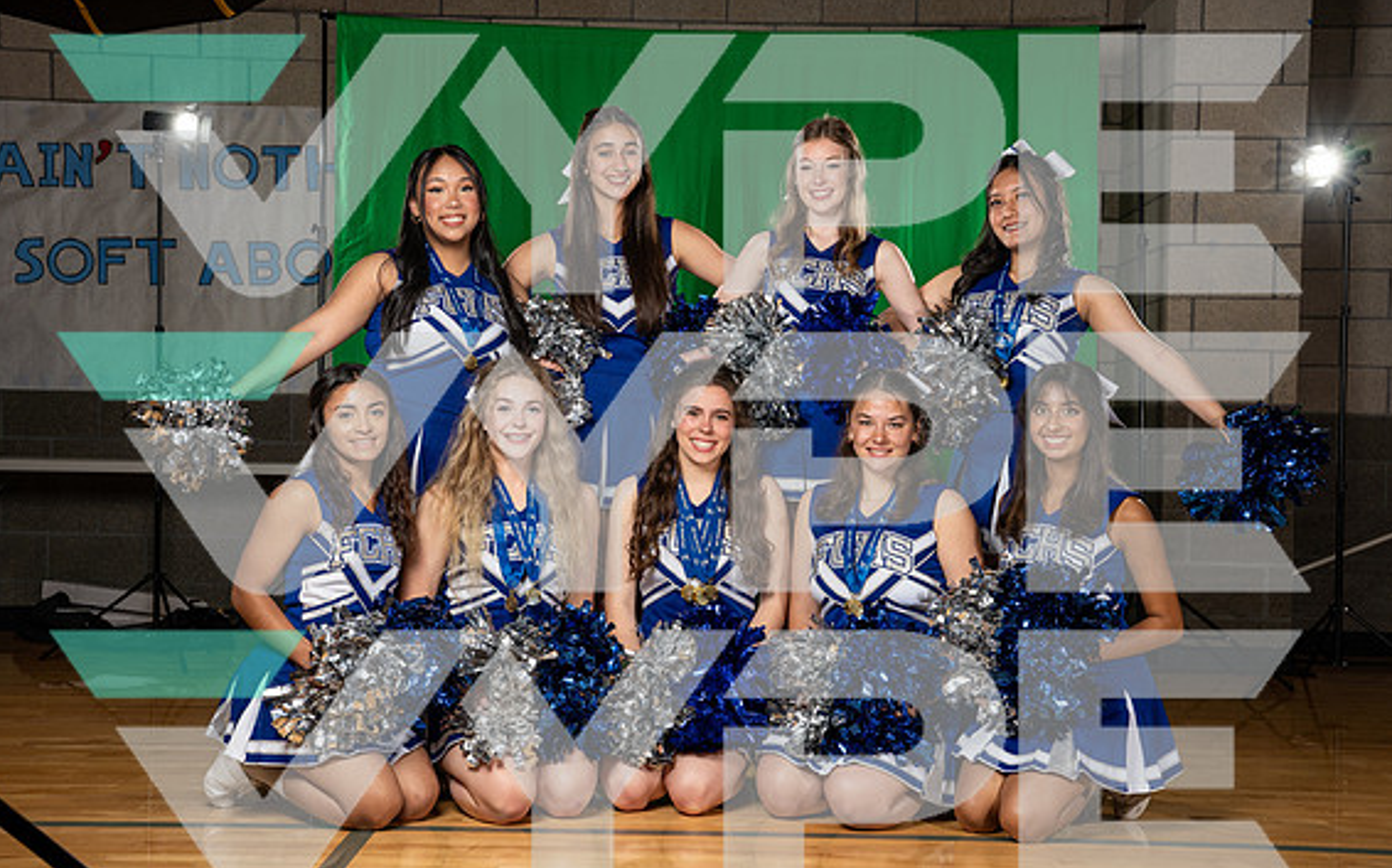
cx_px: 684
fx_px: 1744
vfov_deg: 27.9
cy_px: 464
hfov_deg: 43.5
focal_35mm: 46
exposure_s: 1/200
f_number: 8
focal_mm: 44
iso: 160
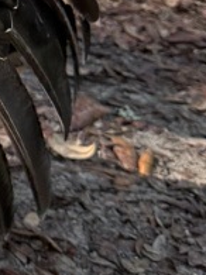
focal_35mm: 126
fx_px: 1001
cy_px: -158
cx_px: -213
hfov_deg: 10.7
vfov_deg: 14.4
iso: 100
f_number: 1.78
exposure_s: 1/654
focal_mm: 6.76
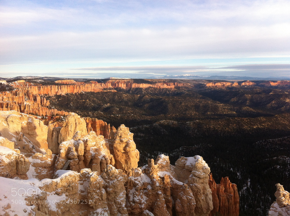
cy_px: 108
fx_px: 293
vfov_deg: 40.6
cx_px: 145
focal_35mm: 35
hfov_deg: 52.7
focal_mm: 3.85
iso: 80
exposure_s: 1/457
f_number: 2.8
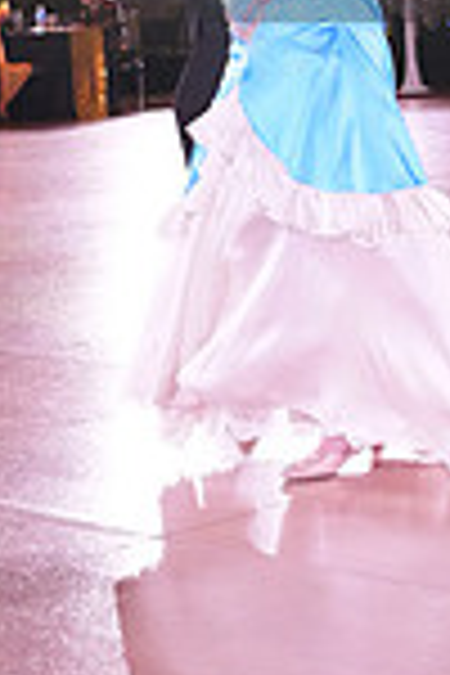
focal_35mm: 112
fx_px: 2100
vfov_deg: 17.4
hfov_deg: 11.4
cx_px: 794
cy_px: -126
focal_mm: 29
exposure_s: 1/400
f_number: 5
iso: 6400
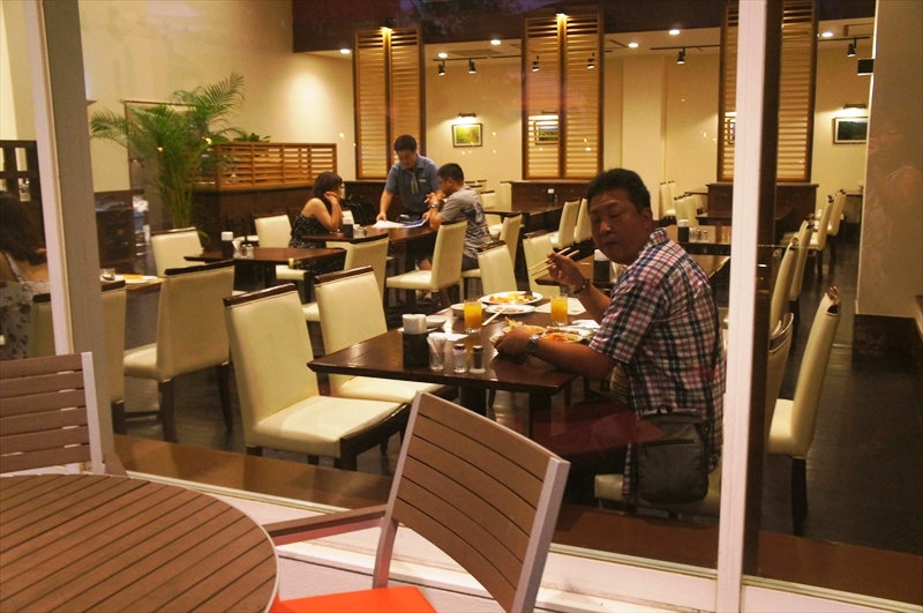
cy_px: 306
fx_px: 845
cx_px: 462
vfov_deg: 39.9
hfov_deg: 57.3
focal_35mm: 33
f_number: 4
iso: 1600
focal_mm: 22
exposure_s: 1/60
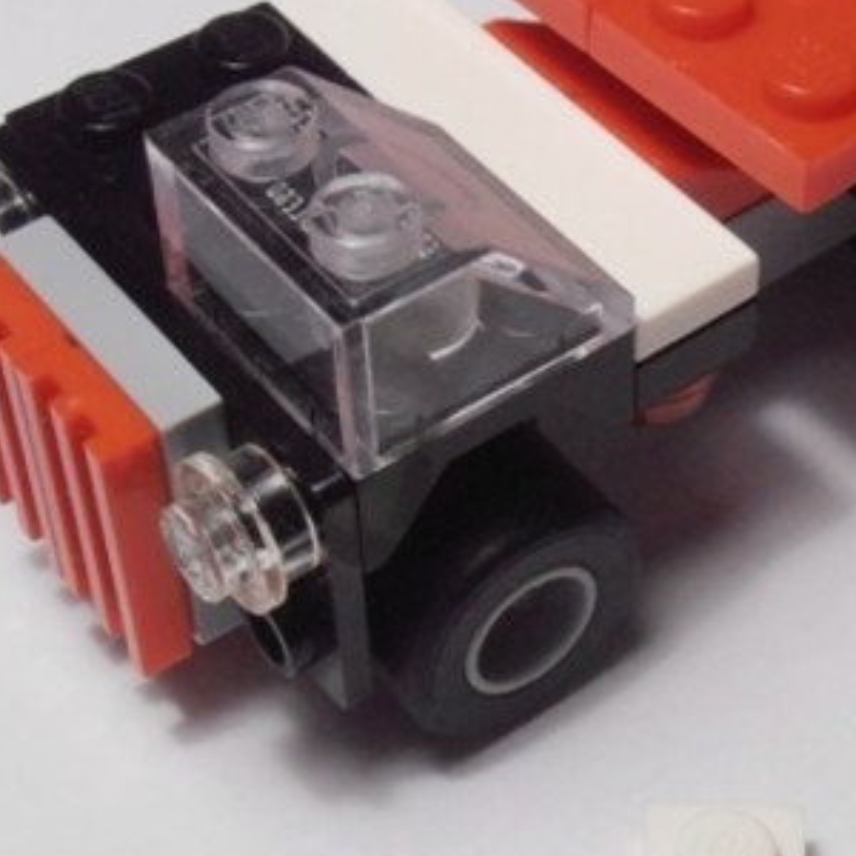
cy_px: 378
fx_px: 2742
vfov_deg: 17.7
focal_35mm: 98
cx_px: 748
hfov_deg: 17.5
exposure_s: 1/60
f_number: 3.9
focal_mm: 6.61
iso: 80
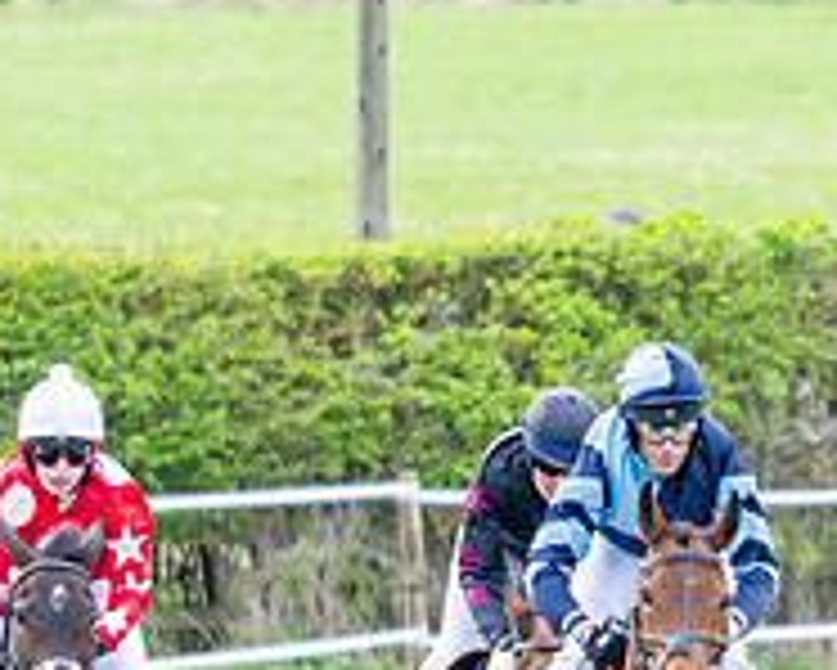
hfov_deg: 1.6
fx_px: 30783
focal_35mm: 1242
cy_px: 782
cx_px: 1086
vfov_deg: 1.2
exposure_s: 1/1000
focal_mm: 200
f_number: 4
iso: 400
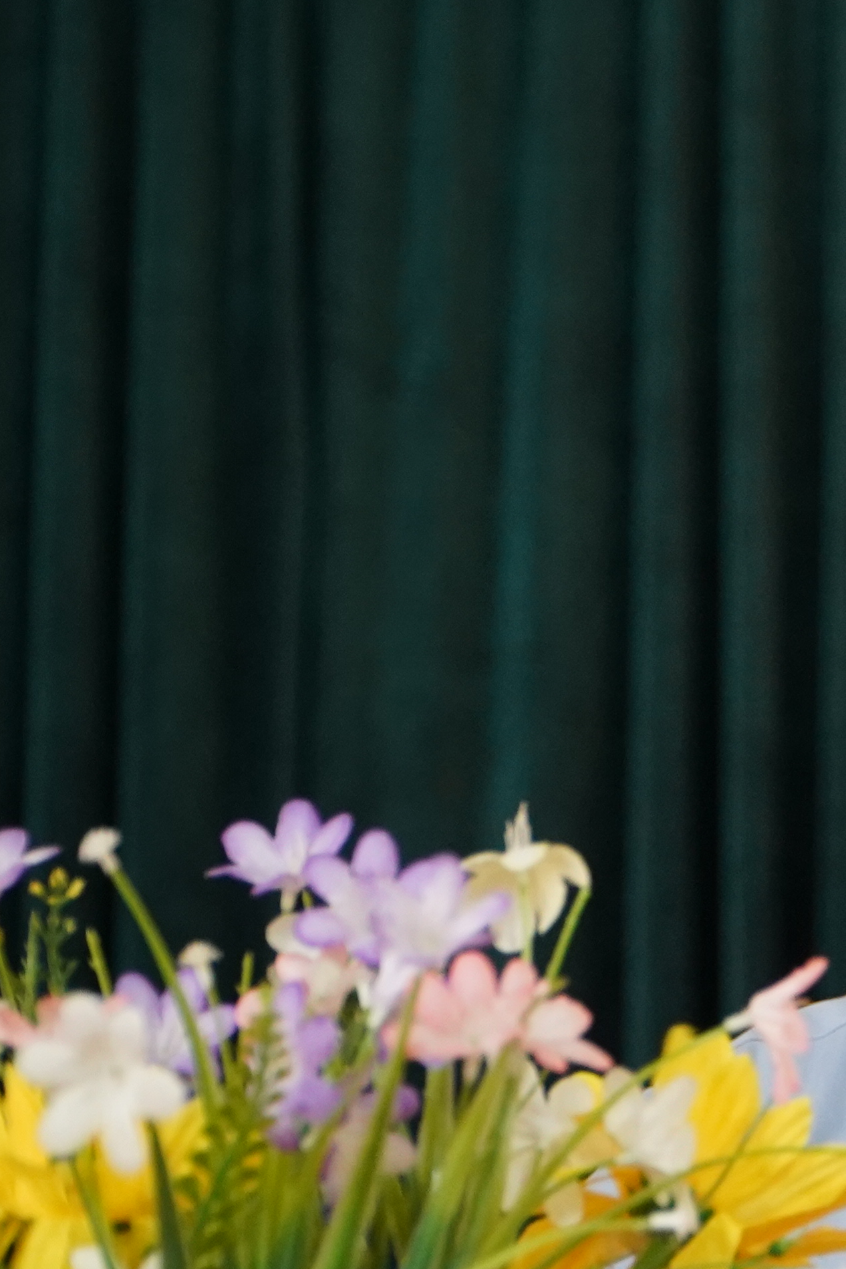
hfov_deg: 6.7
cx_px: 1238
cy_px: 833
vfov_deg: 10.2
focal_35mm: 201
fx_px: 7085
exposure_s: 1/80
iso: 3200
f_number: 4
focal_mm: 65
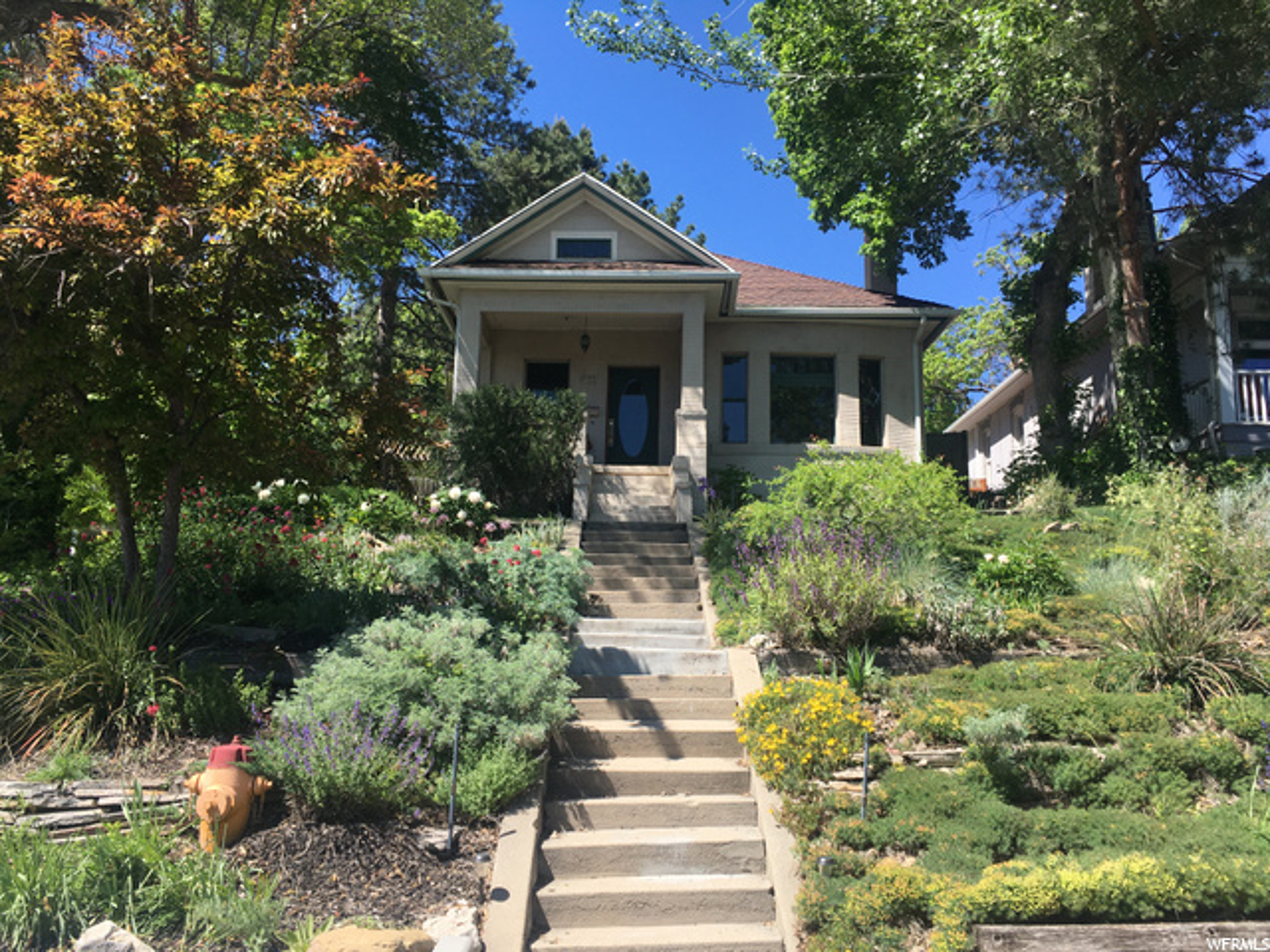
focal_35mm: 29
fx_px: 1064
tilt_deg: +11.1
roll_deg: +0.4
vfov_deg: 48.2
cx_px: 635
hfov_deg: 61.7
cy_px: 476
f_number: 2.2
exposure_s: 1/1068
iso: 25
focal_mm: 4.15
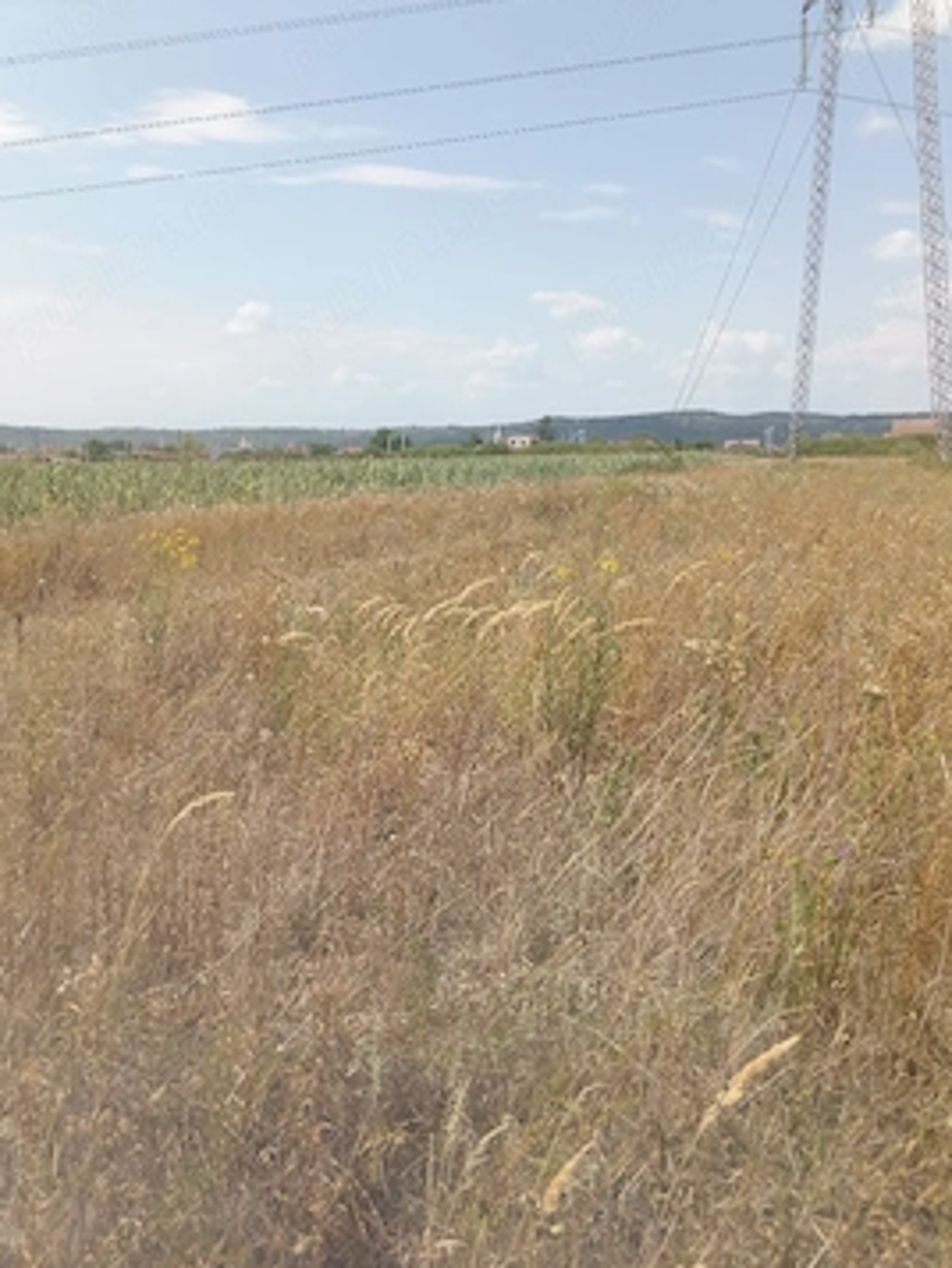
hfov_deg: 49.8
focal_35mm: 28
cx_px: 469
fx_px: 1026
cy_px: 586
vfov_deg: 63.3
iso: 100
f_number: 1.8
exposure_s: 1/714
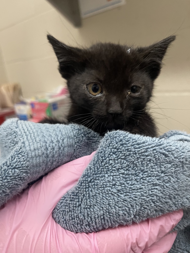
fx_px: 183
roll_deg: +7.2
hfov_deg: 54.9
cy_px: 126
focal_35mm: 25
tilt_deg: -17.9
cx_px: 95
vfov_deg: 69.4
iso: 320
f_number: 1.6
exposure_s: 1/60
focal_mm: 5.1
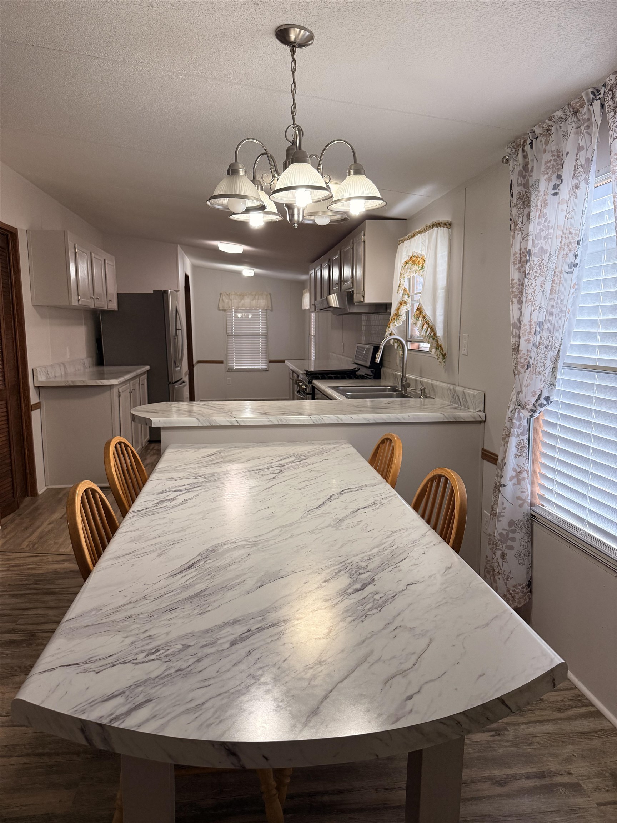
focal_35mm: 24
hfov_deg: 56.8
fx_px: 570
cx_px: 308
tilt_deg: -8.3
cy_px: 412
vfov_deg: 71.6
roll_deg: -0.2
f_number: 1.78
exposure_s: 1/208
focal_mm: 6.76
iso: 200
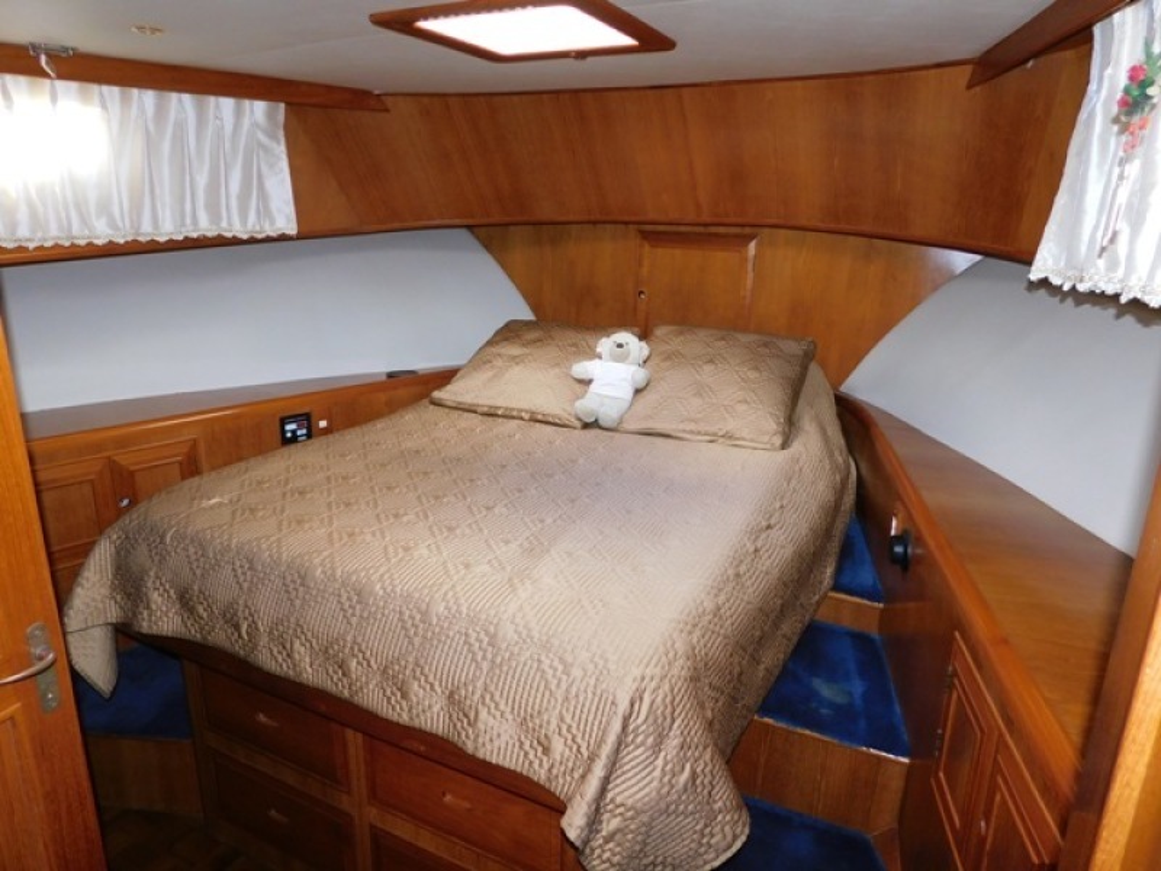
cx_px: 580
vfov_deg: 58.9
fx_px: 771
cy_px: 436
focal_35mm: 23
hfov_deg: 73.9
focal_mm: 4
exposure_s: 1/30
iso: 200
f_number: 3
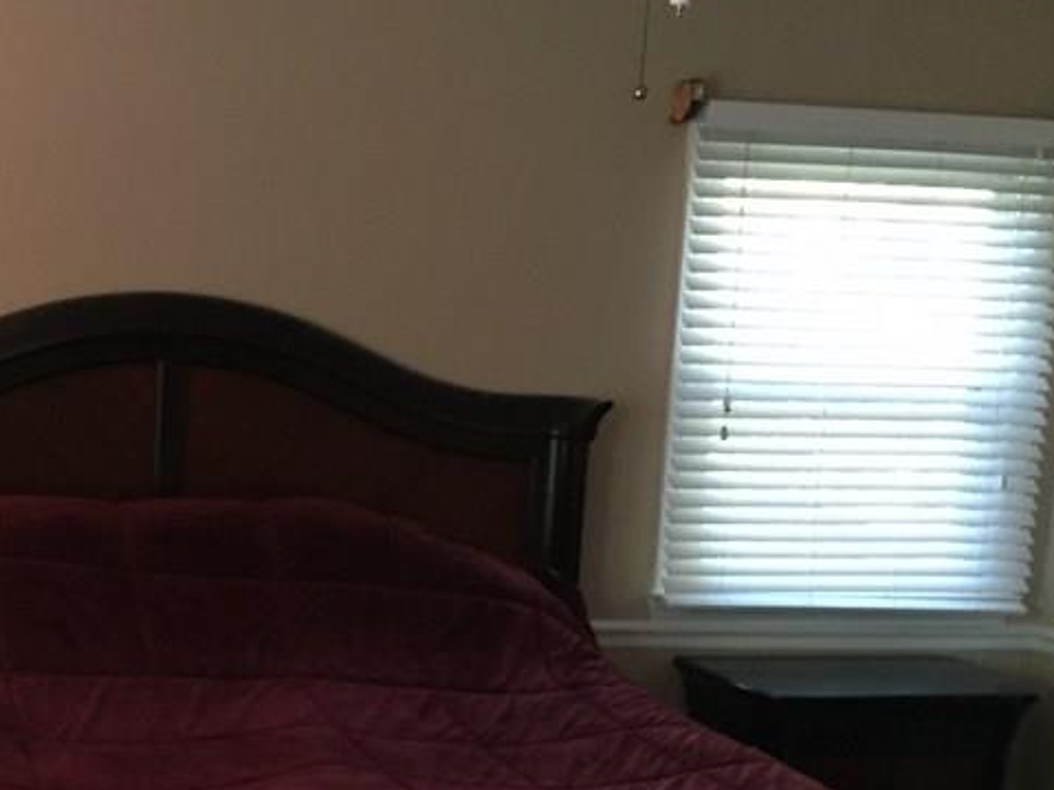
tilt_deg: -8.7
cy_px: 687
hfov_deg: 30.7
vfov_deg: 23.1
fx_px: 1887
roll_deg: -1.6
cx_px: 260
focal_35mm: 62
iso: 250
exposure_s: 1/24
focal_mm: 4.15
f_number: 2.2
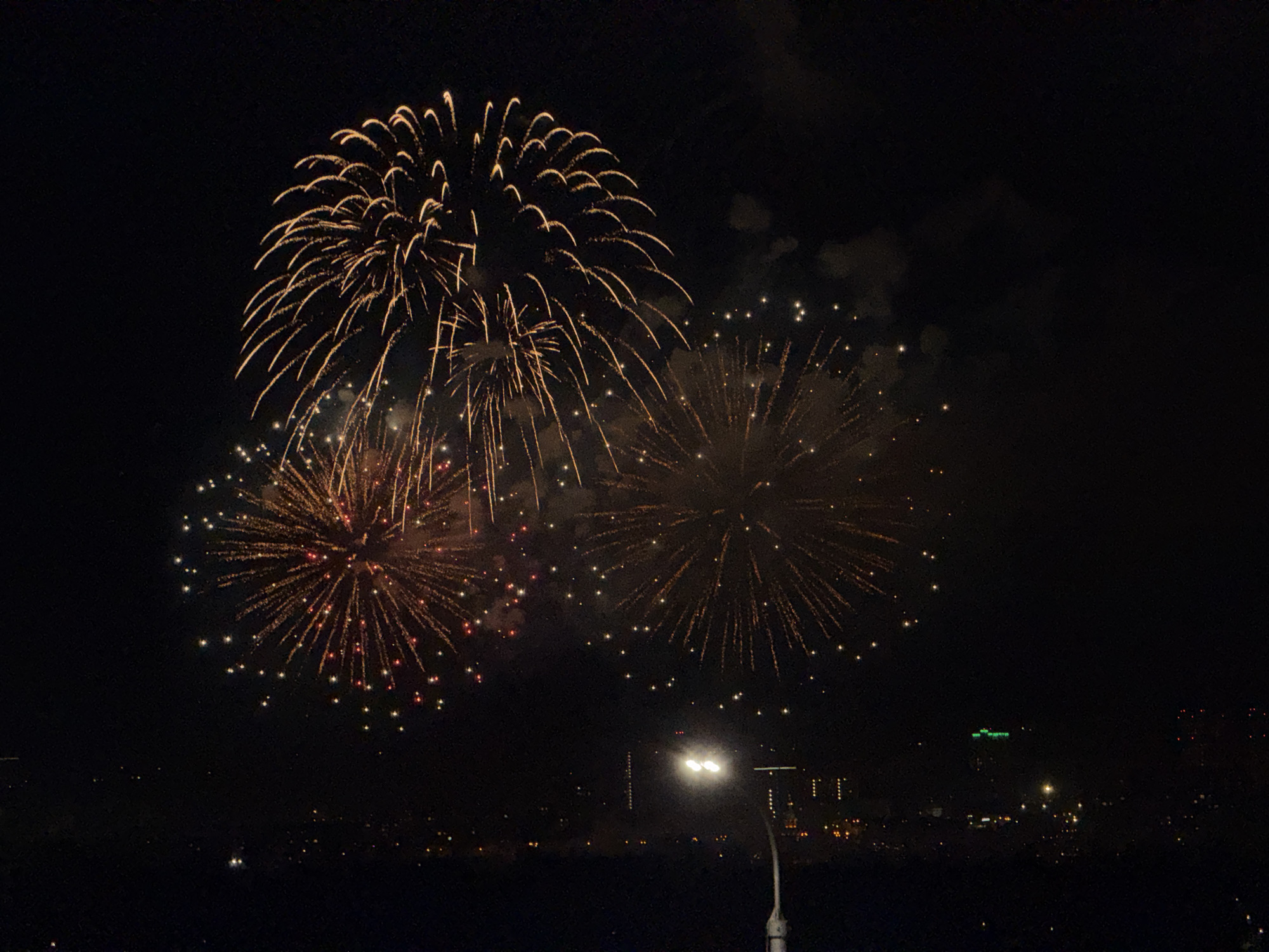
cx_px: 634
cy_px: 476
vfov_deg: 12.3
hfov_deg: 16.4
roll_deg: +1.4
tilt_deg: +4.6
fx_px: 4399
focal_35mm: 120
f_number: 2.8
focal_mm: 15.66
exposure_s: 1/57
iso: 160
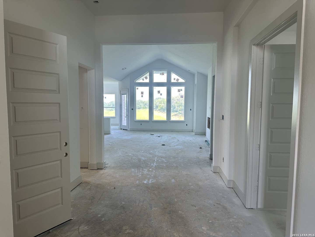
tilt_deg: -4.3
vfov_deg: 56.8
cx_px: 158
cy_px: 118
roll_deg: +0.0
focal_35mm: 24
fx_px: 218
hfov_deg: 71.6
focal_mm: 6.86
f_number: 1.78
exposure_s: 1/121
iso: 100
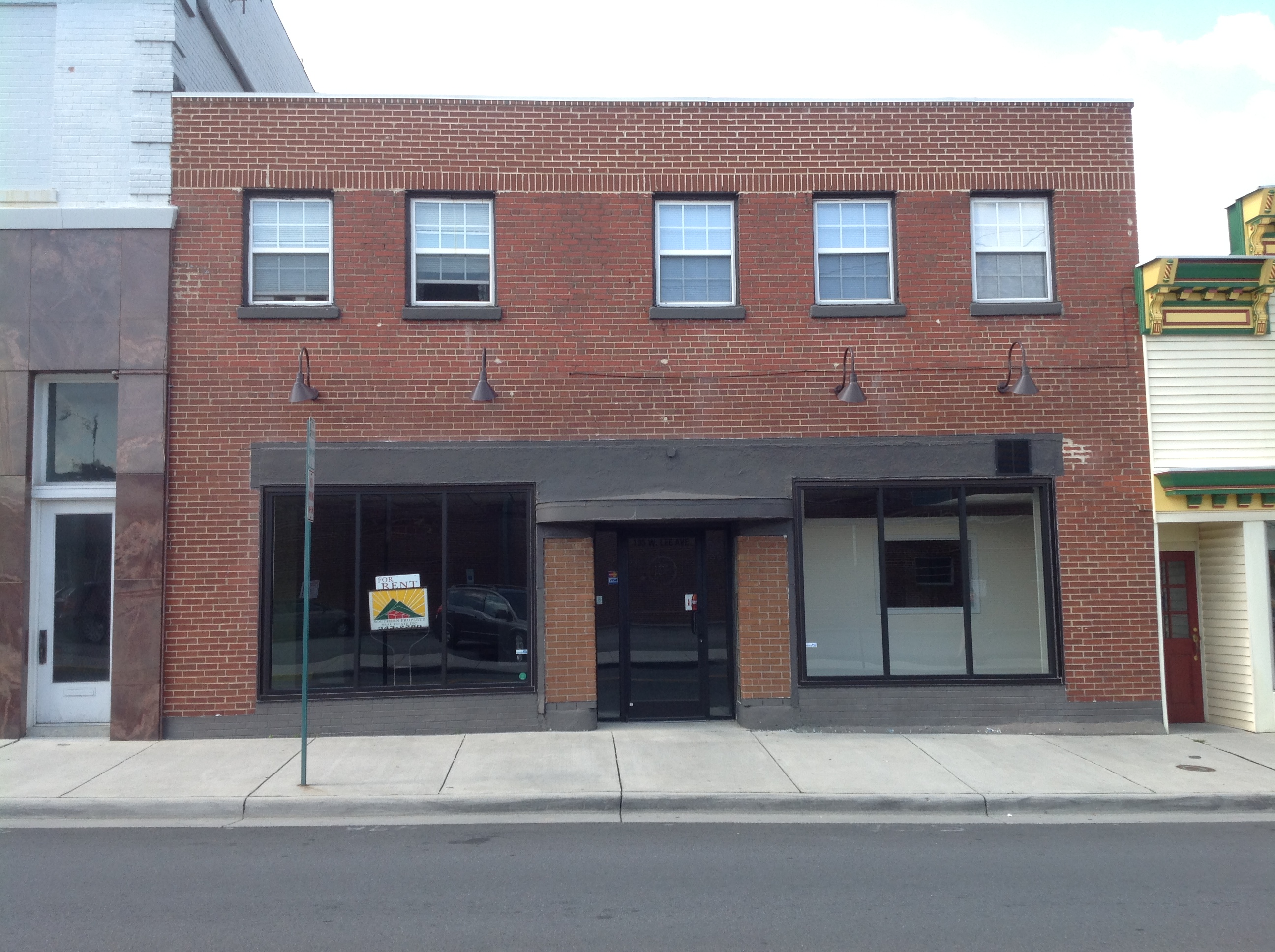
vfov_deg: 40.6
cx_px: 638
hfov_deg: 52.7
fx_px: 1287
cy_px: 476
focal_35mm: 35
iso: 50
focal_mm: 4.28
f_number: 2.4
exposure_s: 1/432
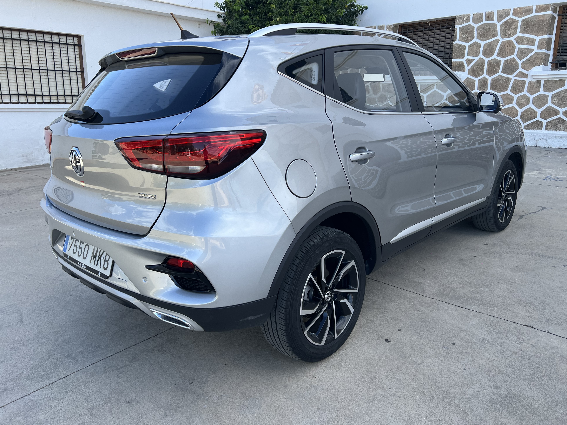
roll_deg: +0.0
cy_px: 205
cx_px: 288
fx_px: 442
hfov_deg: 65.3
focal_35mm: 27
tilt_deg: -13.4
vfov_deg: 51.3
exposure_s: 1/1183
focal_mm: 5.7
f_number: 1.5
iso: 50
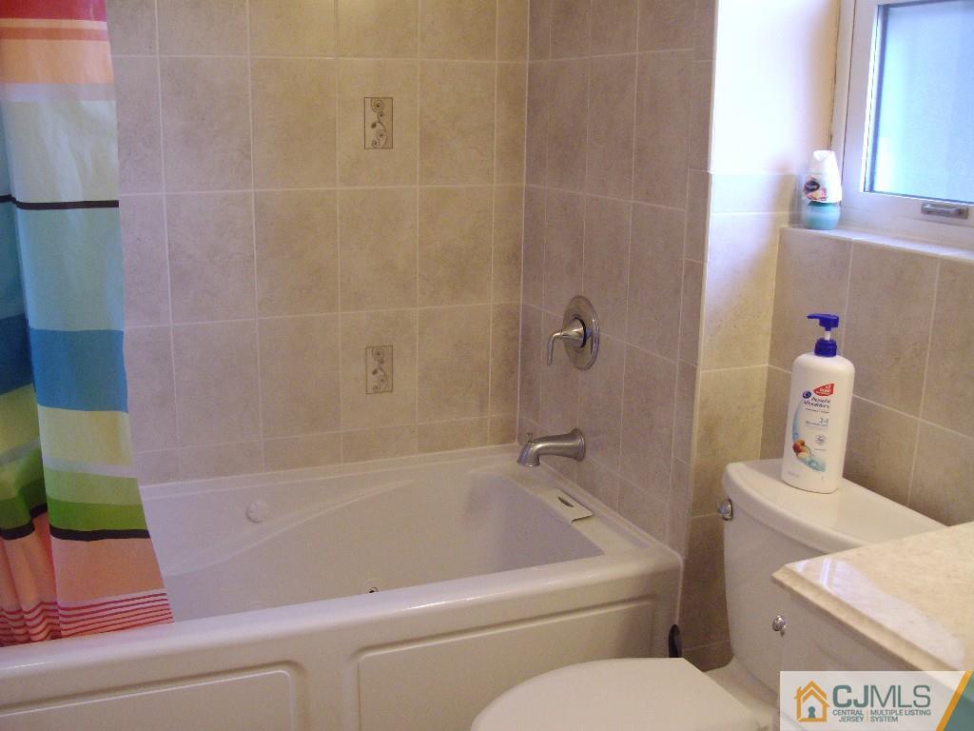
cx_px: 487
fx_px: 1013
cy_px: 366
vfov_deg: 39.7
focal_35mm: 36
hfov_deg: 51.4
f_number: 2.7
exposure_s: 1/50
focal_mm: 6
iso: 233
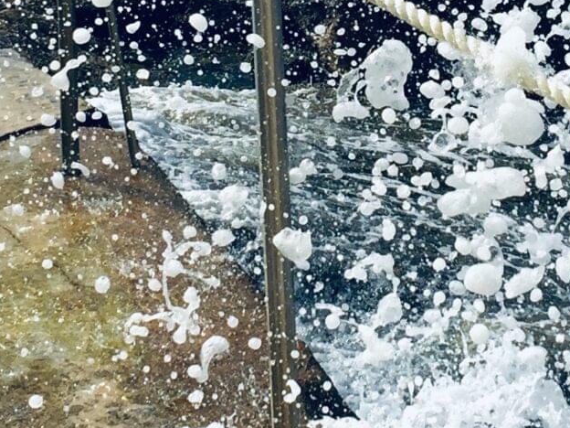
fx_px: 1959
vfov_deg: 12.4
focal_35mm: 119
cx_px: 334
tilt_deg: -12.2
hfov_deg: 16.5
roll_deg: +0.5
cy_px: 63
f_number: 2.2
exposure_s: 1/3968
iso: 32
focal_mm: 4.15
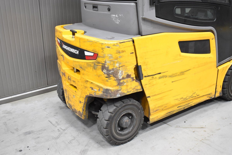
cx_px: 116
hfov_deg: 49.6
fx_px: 251
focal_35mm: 39
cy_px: 78
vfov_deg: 34.2
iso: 1600
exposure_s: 1/40
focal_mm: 26
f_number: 4.5
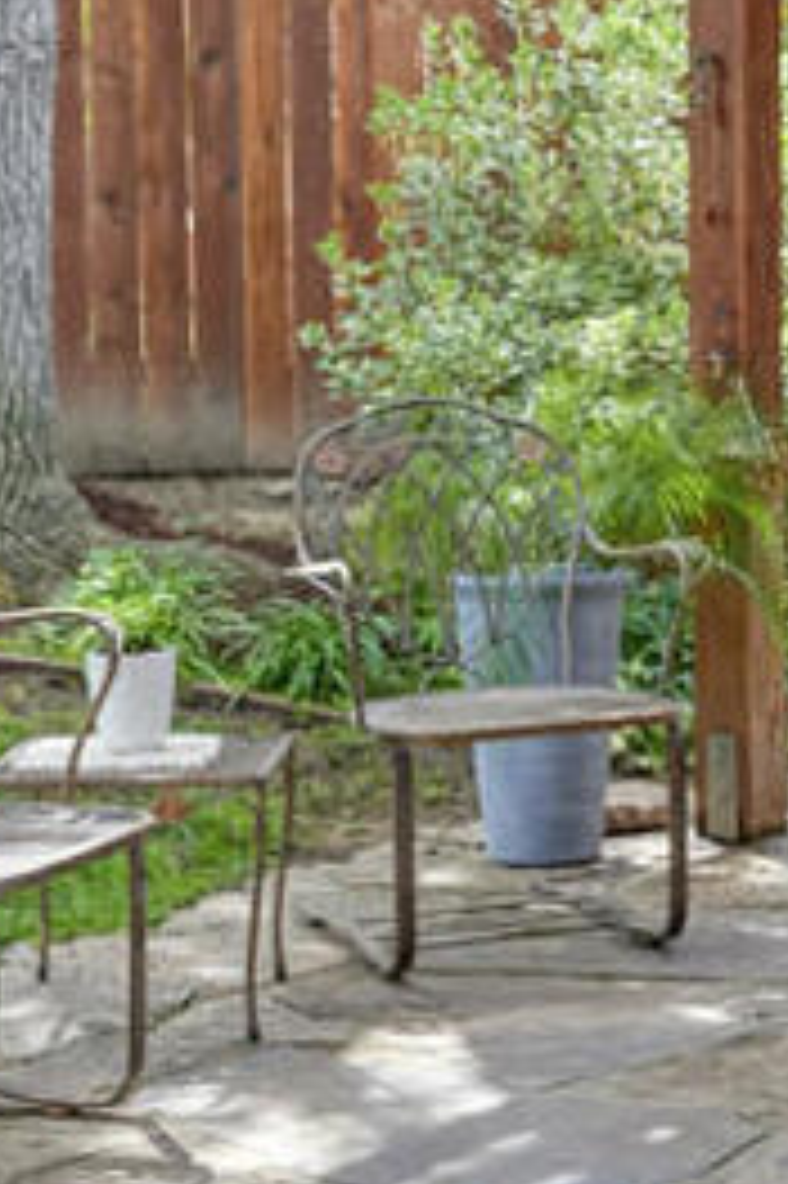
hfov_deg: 18.2
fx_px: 2400
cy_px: 482
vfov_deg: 27.7
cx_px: 761
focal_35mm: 73
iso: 400
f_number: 7.1
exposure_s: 1/125
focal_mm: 30
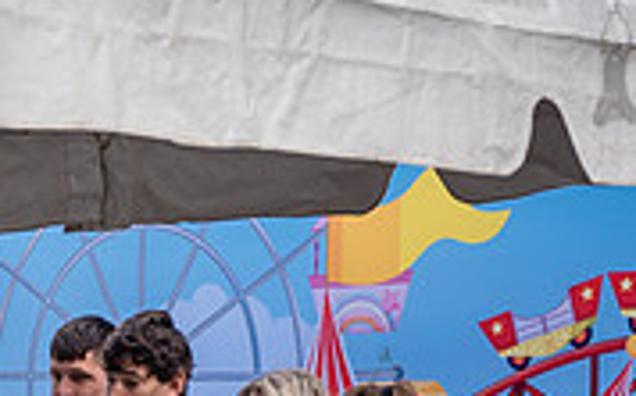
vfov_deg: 8.4
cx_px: -79
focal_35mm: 153
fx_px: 2650
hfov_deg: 13.4
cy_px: 580
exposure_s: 1/400
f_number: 4
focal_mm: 44
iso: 200
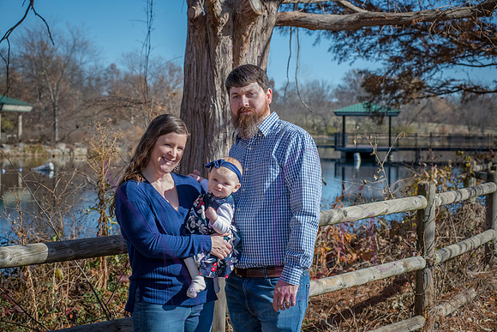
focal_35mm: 80
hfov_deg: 25.4
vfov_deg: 17.1
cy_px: 166
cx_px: 248
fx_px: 1105
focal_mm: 80
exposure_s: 1/500
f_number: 8
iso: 400
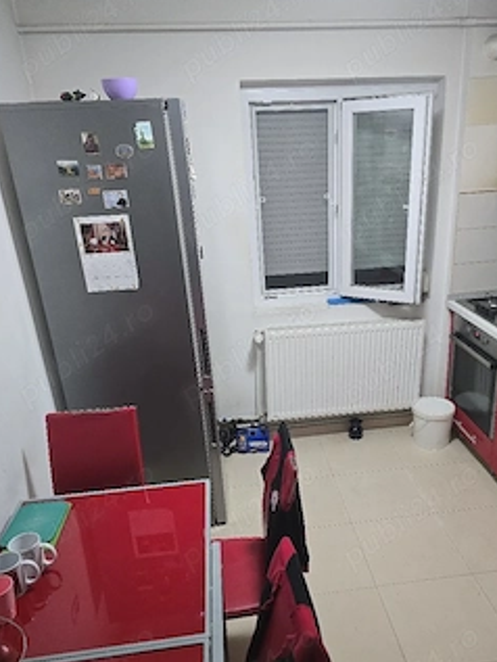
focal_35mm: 29
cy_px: 378
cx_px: 290
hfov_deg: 48.1
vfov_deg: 61.4
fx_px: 555
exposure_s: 1/101
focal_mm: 6.3
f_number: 1.7
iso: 800
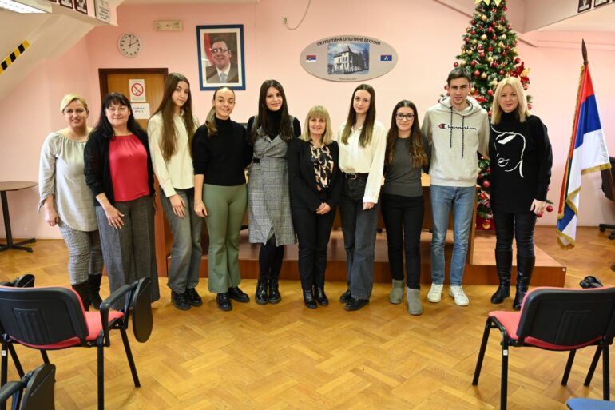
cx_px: 308
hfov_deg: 63.7
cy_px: 205
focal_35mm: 29
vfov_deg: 44.9
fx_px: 495
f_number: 4
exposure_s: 1/30
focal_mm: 29
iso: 900
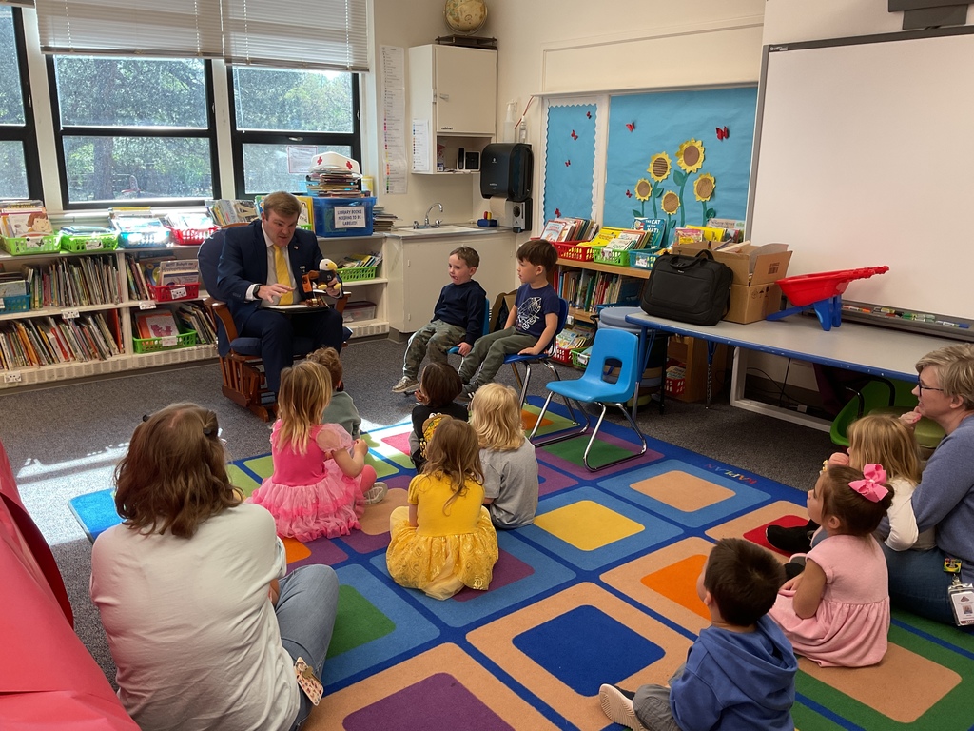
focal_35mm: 29
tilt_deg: -15.3
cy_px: 366
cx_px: 487
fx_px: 816
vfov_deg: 48.2
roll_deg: -1.7
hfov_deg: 61.7
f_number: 1.8
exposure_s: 1/120
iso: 64
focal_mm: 3
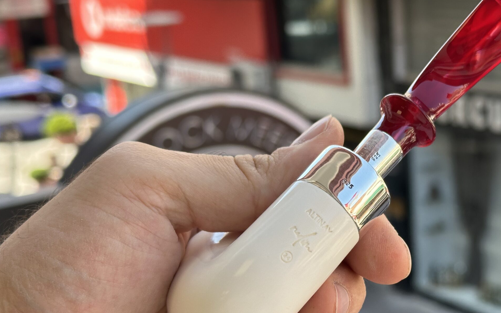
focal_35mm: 68
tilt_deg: -16.7
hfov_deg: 30.0
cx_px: 328
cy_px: 214
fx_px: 928
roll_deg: +4.7
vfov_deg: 19.1
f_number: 1.78
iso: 64
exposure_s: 1/482
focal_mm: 6.86
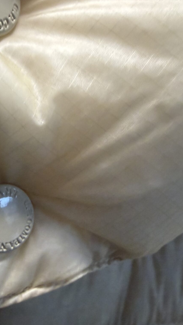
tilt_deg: -14.8
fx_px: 379
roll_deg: +2.9
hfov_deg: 25.7
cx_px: -1
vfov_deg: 46.0
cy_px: 203
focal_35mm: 44
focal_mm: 2.22
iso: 320
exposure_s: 1/100
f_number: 2.2
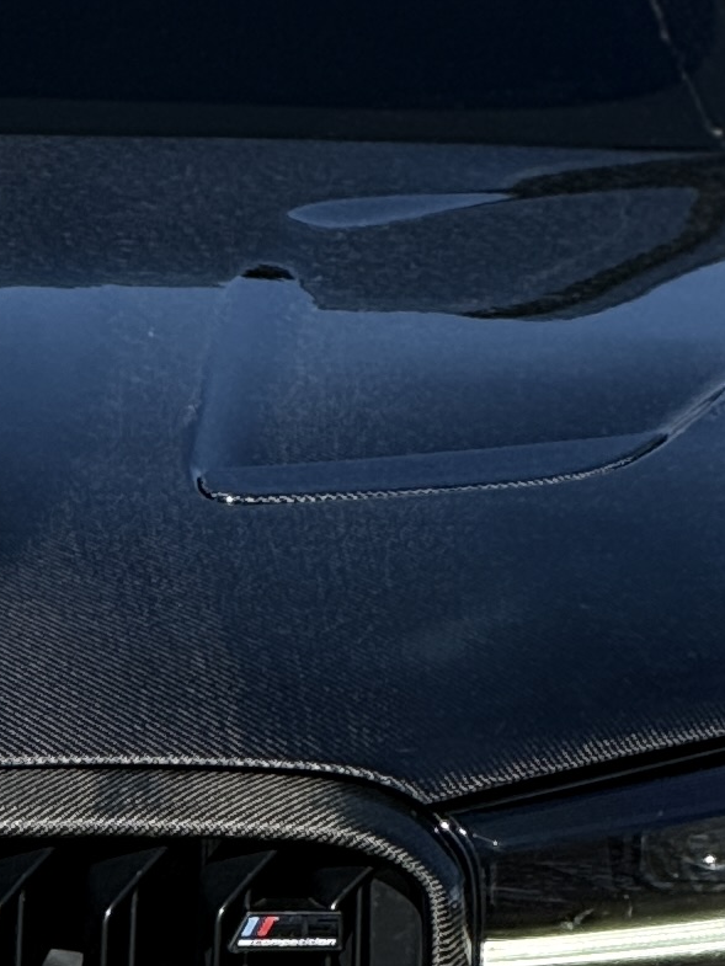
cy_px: 521
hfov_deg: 2.4
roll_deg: -0.8
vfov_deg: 3.2
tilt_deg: -2.8
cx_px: -363
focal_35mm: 616
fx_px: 17197
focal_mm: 15.66
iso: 50
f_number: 2.8
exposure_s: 1/1395
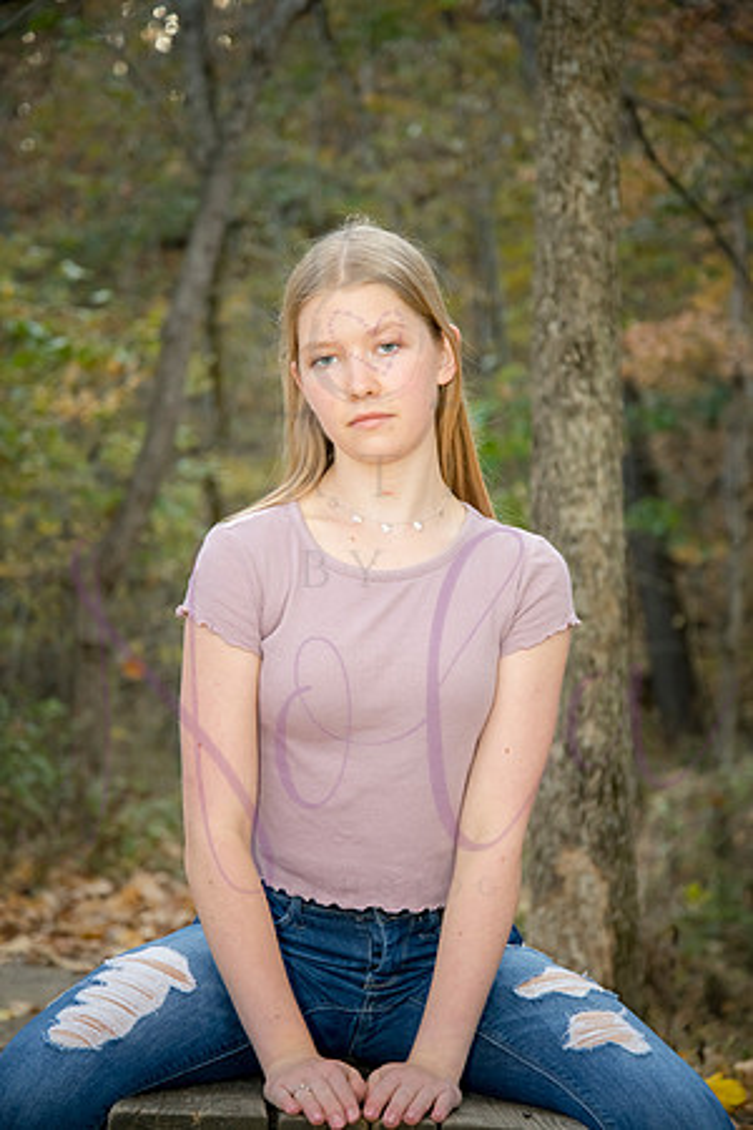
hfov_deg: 17.1
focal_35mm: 80
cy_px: 565
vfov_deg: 25.4
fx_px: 2510
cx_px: 376
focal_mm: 80
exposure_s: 1/250
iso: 800
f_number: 5
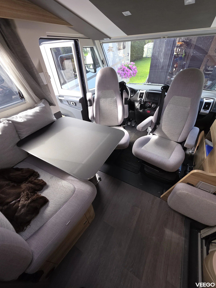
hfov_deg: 89.9
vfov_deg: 106.2
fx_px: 108
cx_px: 108
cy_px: 144
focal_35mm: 13
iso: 32
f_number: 1.9
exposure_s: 1/60
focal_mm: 2.2
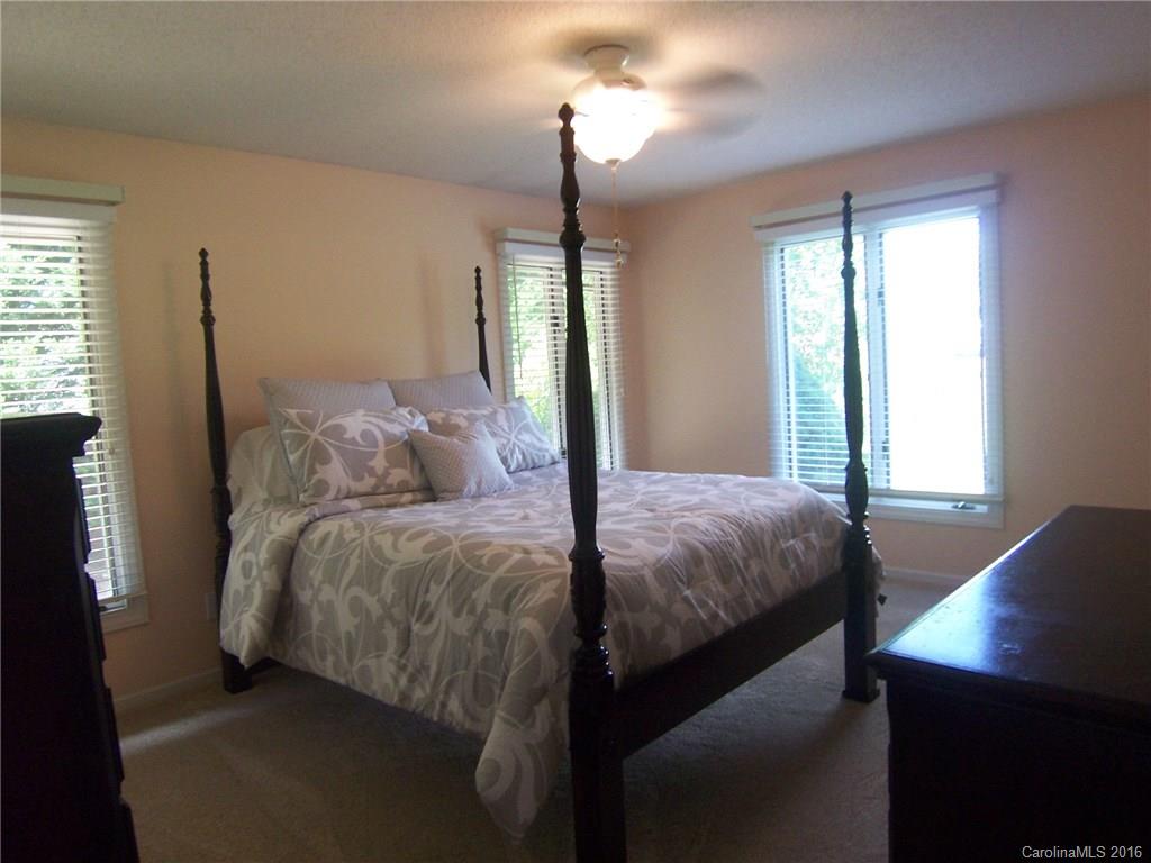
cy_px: 432
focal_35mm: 23
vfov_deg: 58.9
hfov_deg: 73.9
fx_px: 765
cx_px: 576
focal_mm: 3.8
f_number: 2.8
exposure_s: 1/30
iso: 125
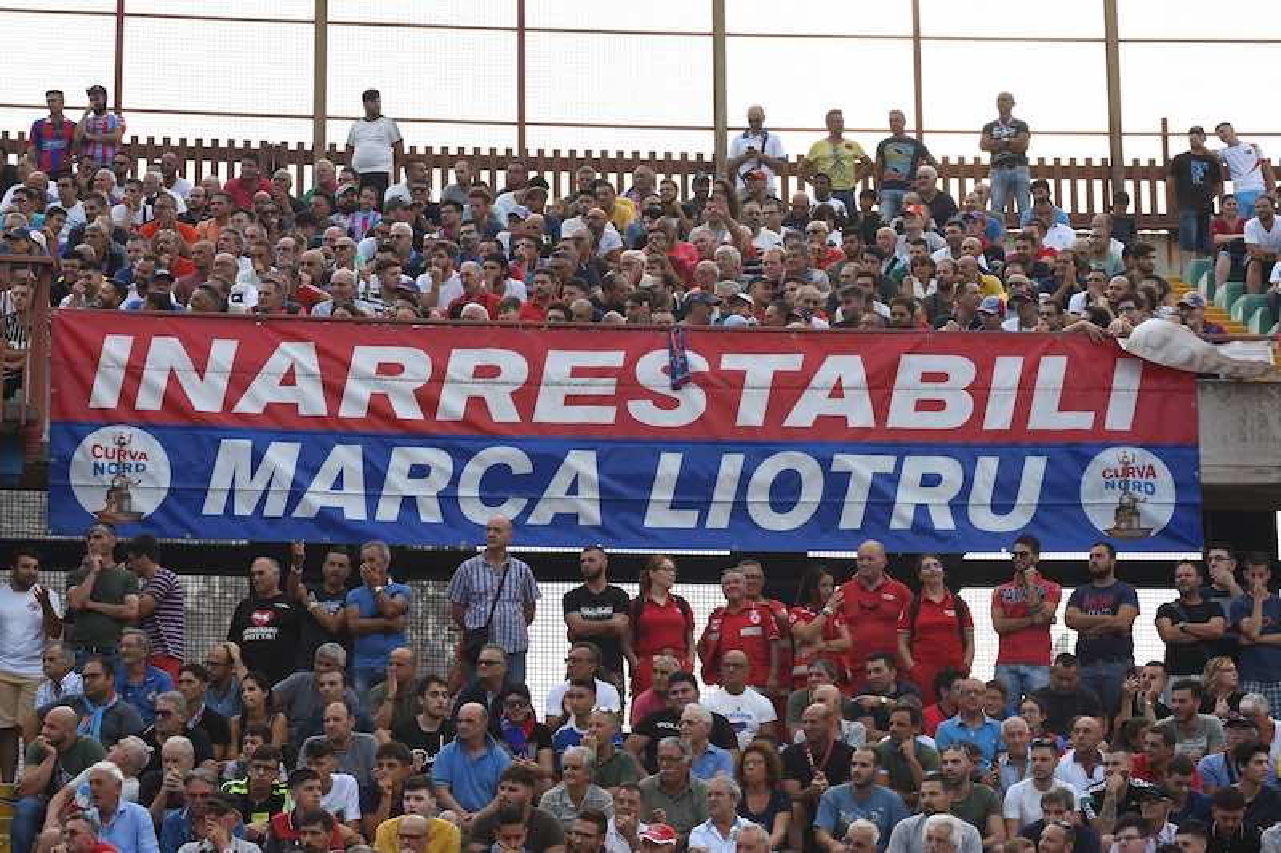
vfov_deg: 11.4
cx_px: 640
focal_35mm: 120
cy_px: 426
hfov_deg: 17.1
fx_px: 4269
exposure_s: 1/1600
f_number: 7.1
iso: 1250
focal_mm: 80
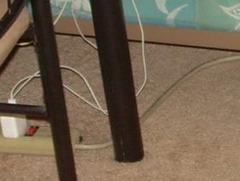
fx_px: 1346
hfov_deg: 10.1
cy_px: -5
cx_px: 266
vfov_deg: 7.6
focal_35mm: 194
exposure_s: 1/60
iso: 92
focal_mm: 6.3
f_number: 2.8
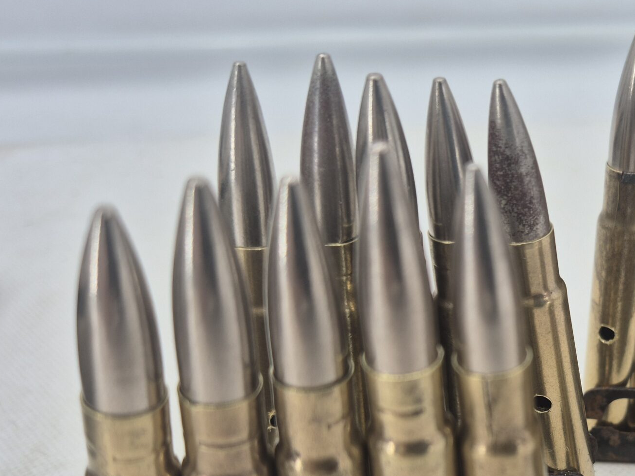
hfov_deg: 39.4
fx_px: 825
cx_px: 556
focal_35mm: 45
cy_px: 382
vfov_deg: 31.3
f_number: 1.8
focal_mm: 5.4
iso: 25
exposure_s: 1/506
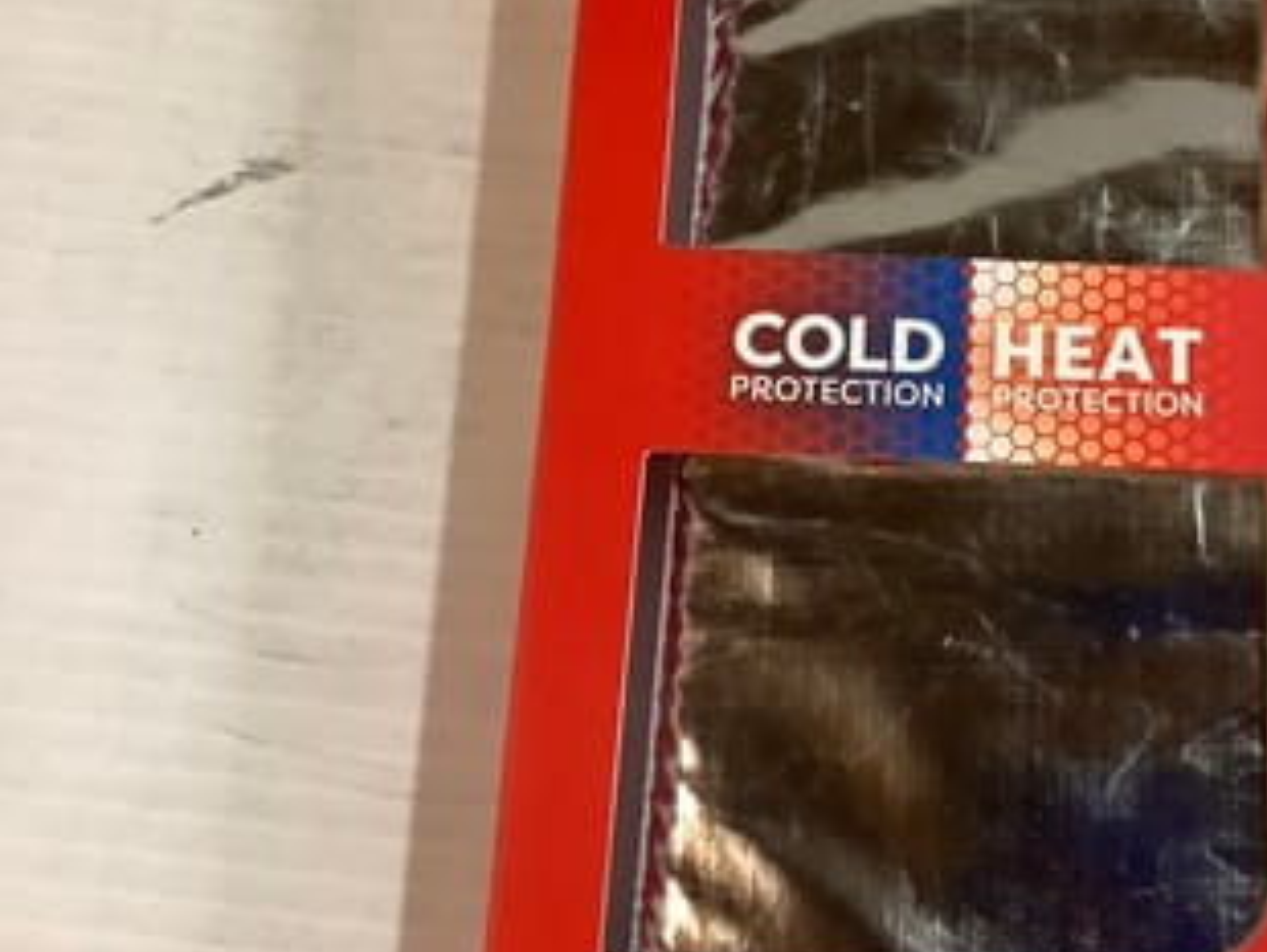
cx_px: 1018
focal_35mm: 50
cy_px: 296
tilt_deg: -73.3
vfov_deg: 28.9
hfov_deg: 36.8
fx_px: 1831
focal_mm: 3.3
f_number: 2.4
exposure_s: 1/50
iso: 200
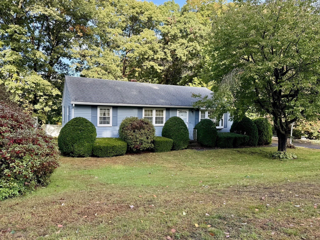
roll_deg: +0.1
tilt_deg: -2.5
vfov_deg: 56.8
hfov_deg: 71.6
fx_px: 222
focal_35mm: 24
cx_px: 160
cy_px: 120
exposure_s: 1/898
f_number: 1.78
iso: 80
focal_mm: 6.76
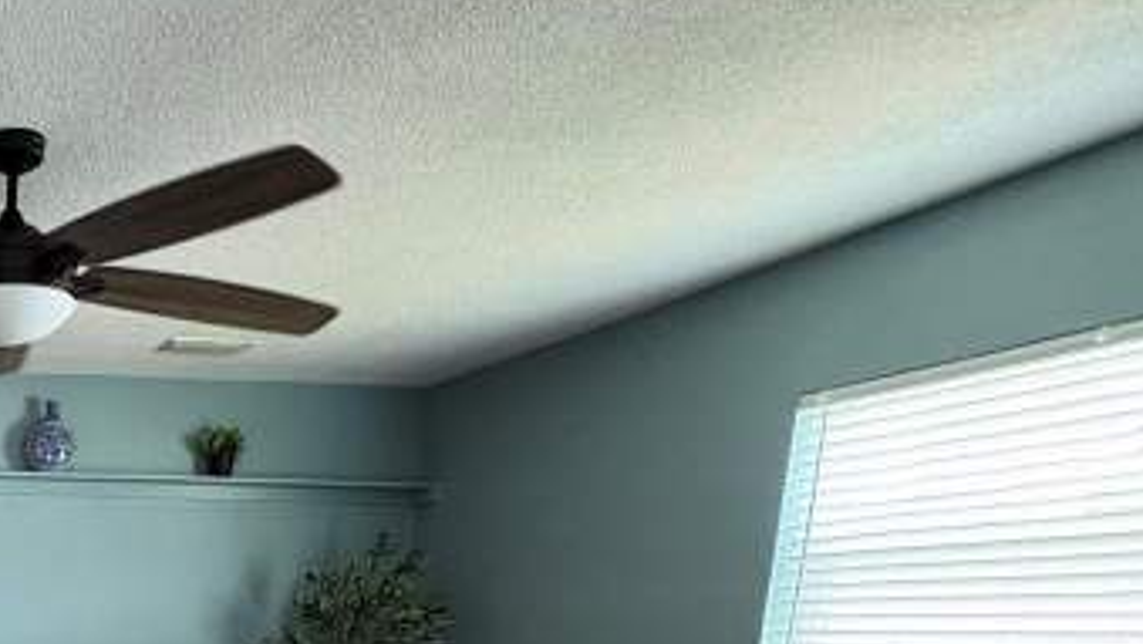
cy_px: 806
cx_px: -138
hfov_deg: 42.4
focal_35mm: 36
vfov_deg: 28.0
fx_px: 1092
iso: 320
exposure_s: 1/60
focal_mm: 2.22
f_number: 2.2
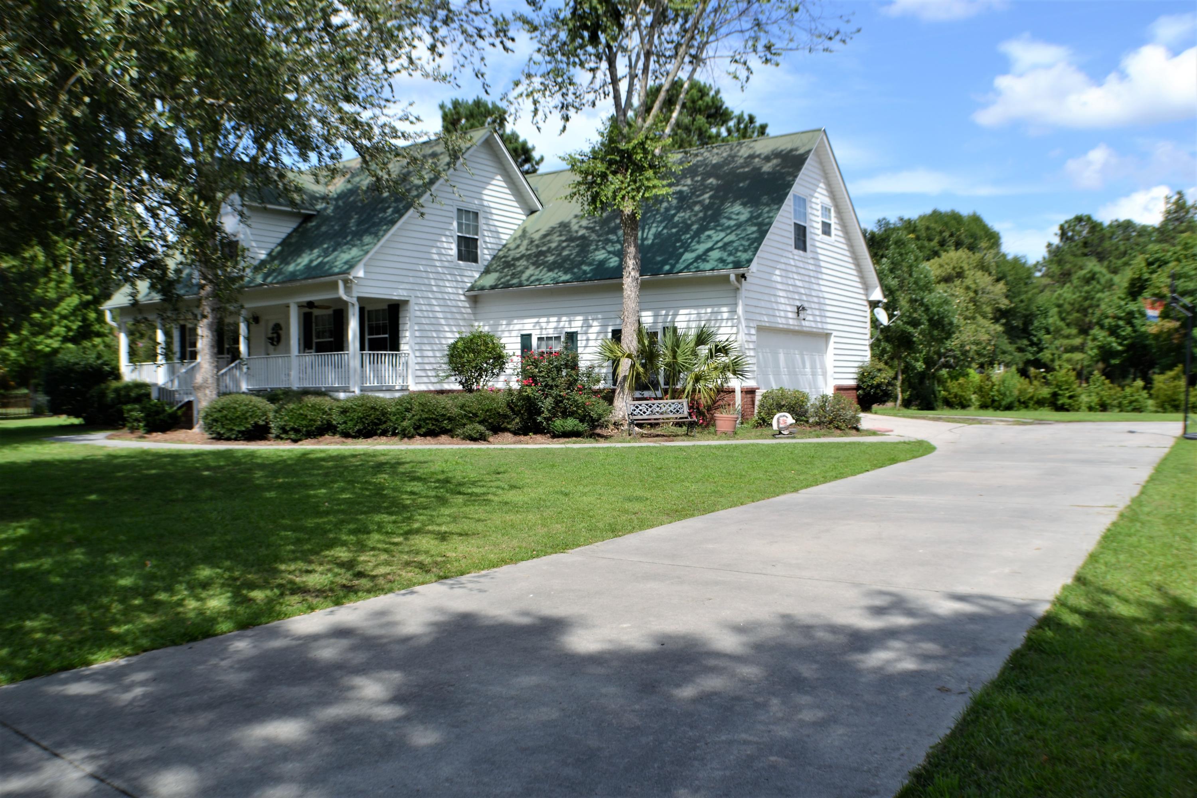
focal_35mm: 36
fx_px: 1197
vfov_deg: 36.9
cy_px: 399
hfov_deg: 53.1
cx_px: 598
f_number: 7.1
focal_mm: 24
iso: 100
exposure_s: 1/200
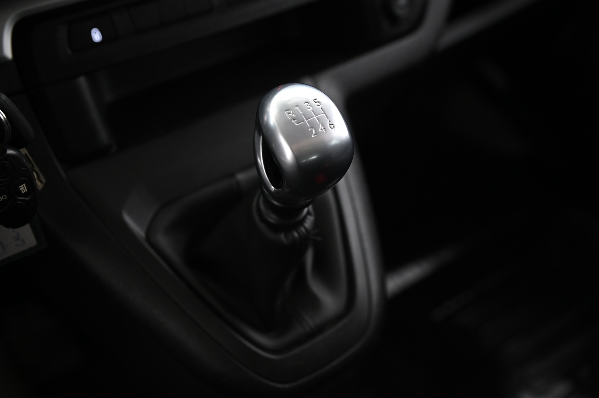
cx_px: 300
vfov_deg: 29.2
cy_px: 199
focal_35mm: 46
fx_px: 765
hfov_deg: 42.8
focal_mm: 46
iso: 2000
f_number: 4
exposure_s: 1/13
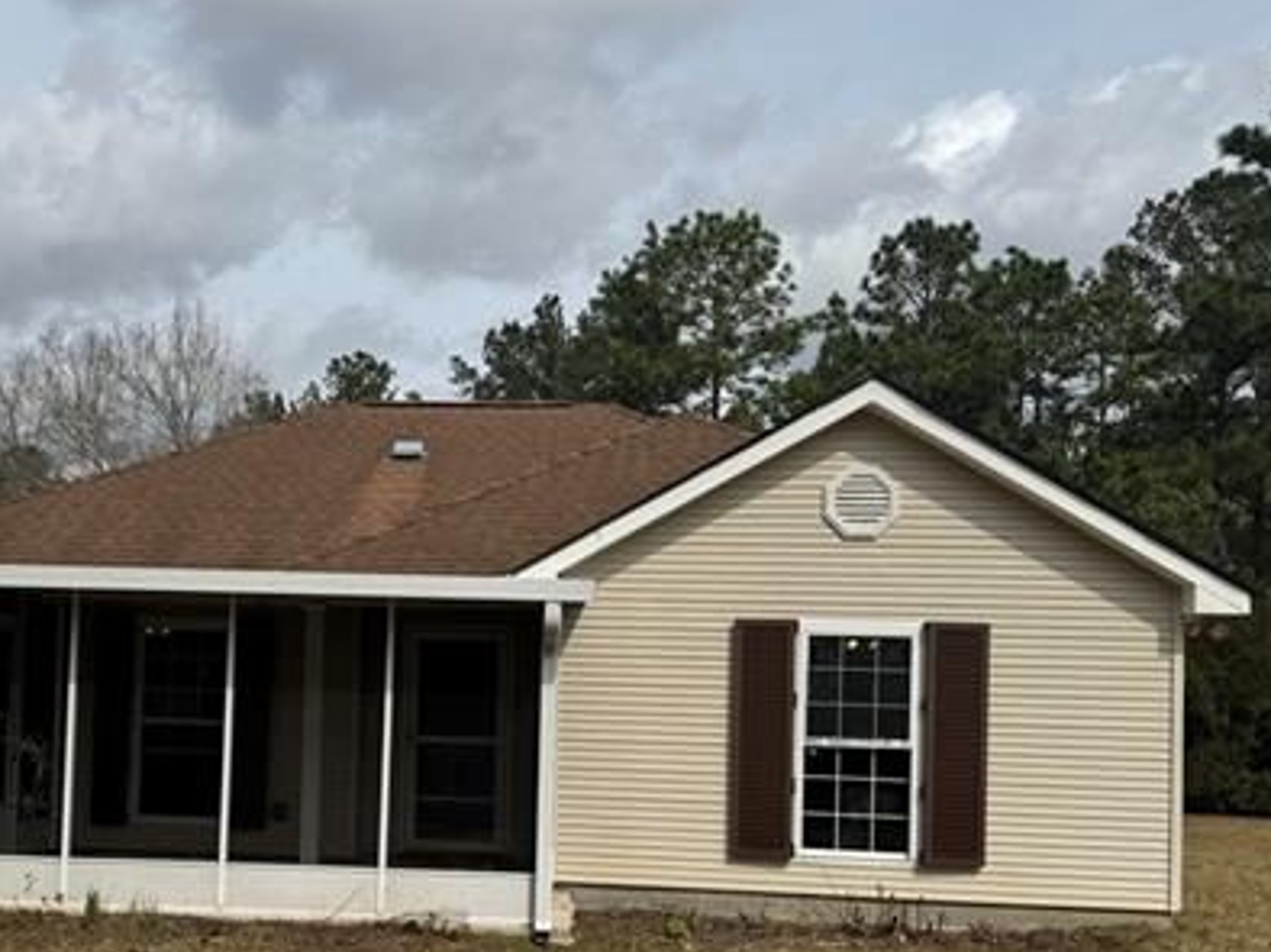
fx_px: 1431
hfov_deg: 47.0
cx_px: 403
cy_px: 658
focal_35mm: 39
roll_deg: -1.5
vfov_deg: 36.3
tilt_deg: +1.9
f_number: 1.78
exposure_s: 1/7937
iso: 80
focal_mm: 6.76
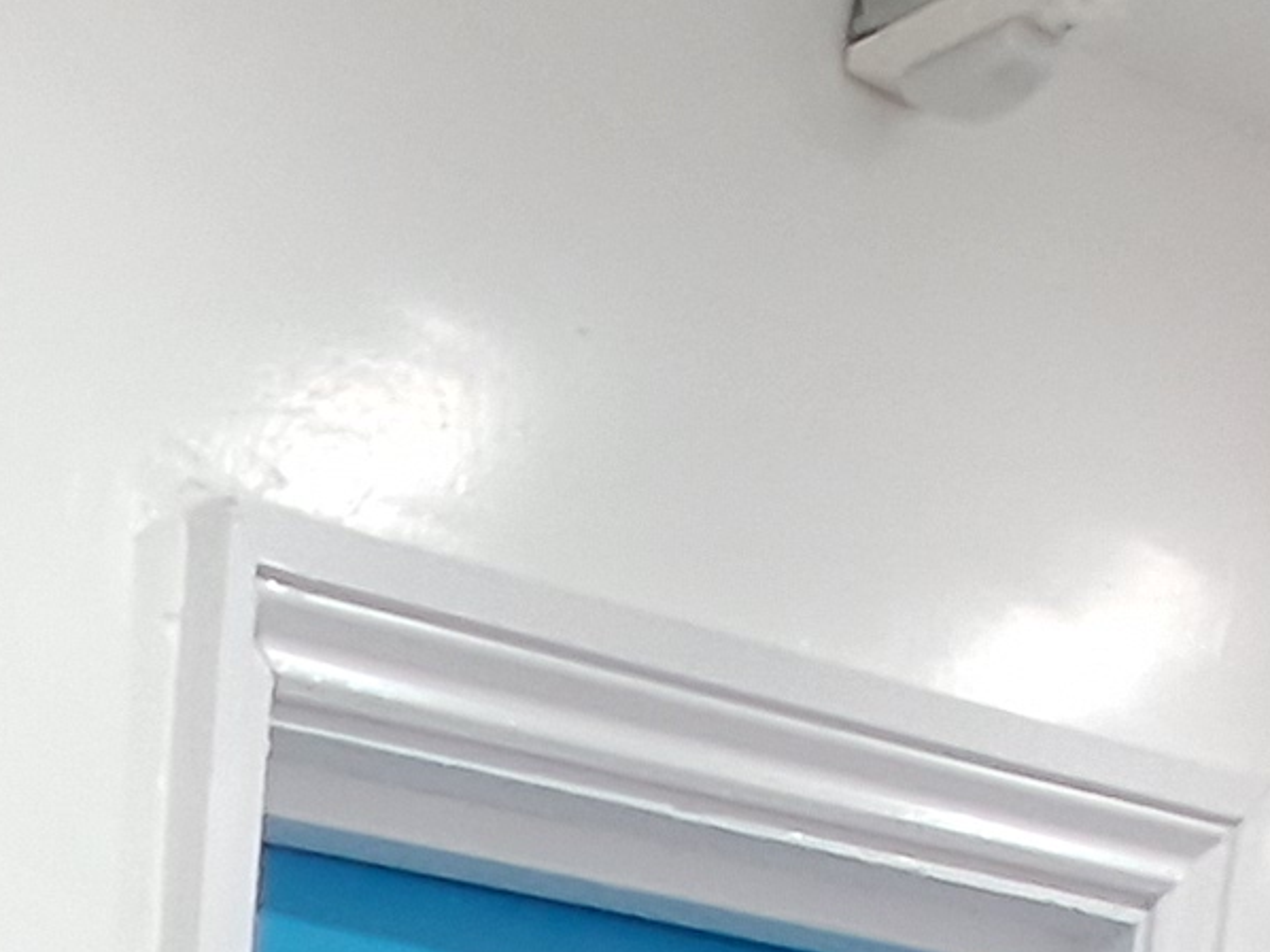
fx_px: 2604
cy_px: 2246
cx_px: -1117
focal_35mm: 71
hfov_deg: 19.3
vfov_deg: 14.4
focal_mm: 1.42
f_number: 2.2
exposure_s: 1/50
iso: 200
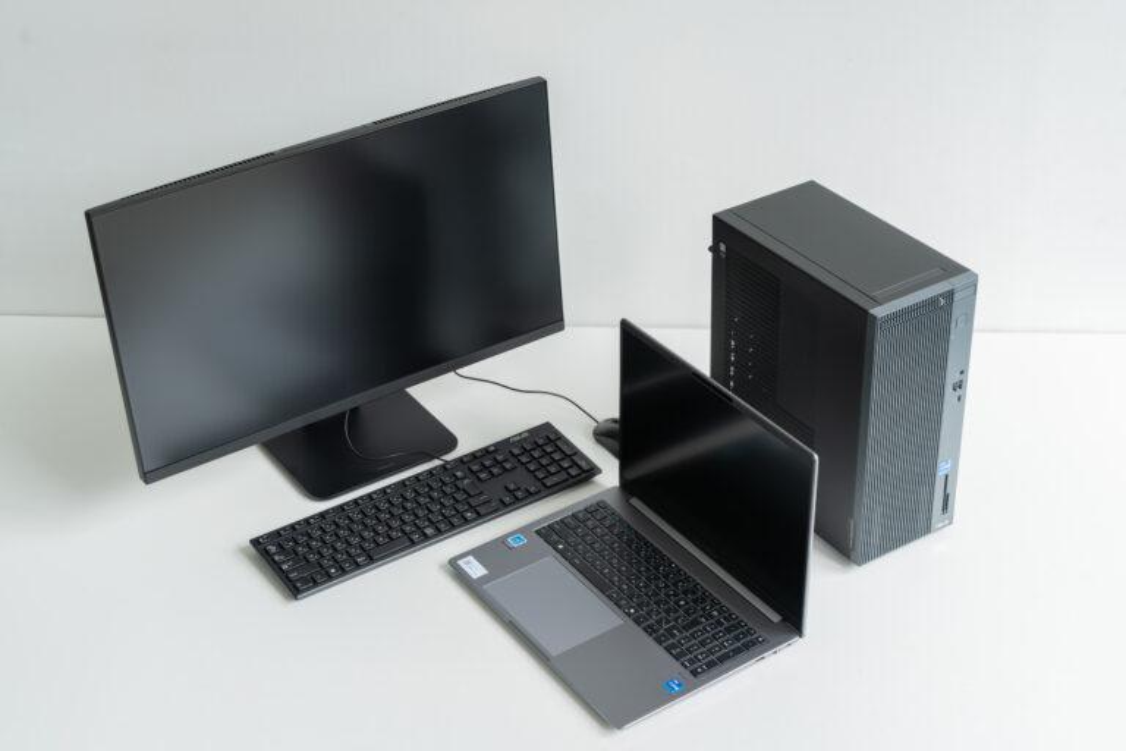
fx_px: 1783
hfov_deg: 35.1
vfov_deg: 23.8
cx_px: 563
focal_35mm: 57
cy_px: 376
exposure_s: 1/100
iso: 400
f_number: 8
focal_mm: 57
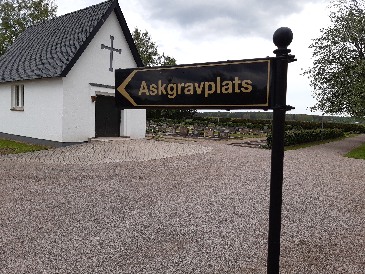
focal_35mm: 26
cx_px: 182
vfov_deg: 53.1
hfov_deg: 67.3
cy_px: 137
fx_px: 274
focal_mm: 3.92
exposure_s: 1/1014
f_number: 1.7
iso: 40
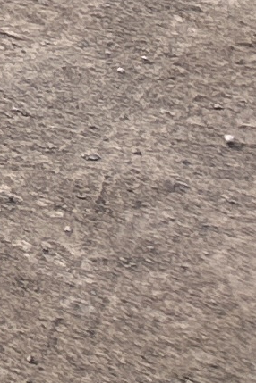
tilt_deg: -2.6
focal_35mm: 254
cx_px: -1373
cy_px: -955
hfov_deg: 4.1
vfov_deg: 6.9
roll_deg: -0.8
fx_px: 2709
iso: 50
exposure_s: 1/769
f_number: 1.5
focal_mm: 5.7
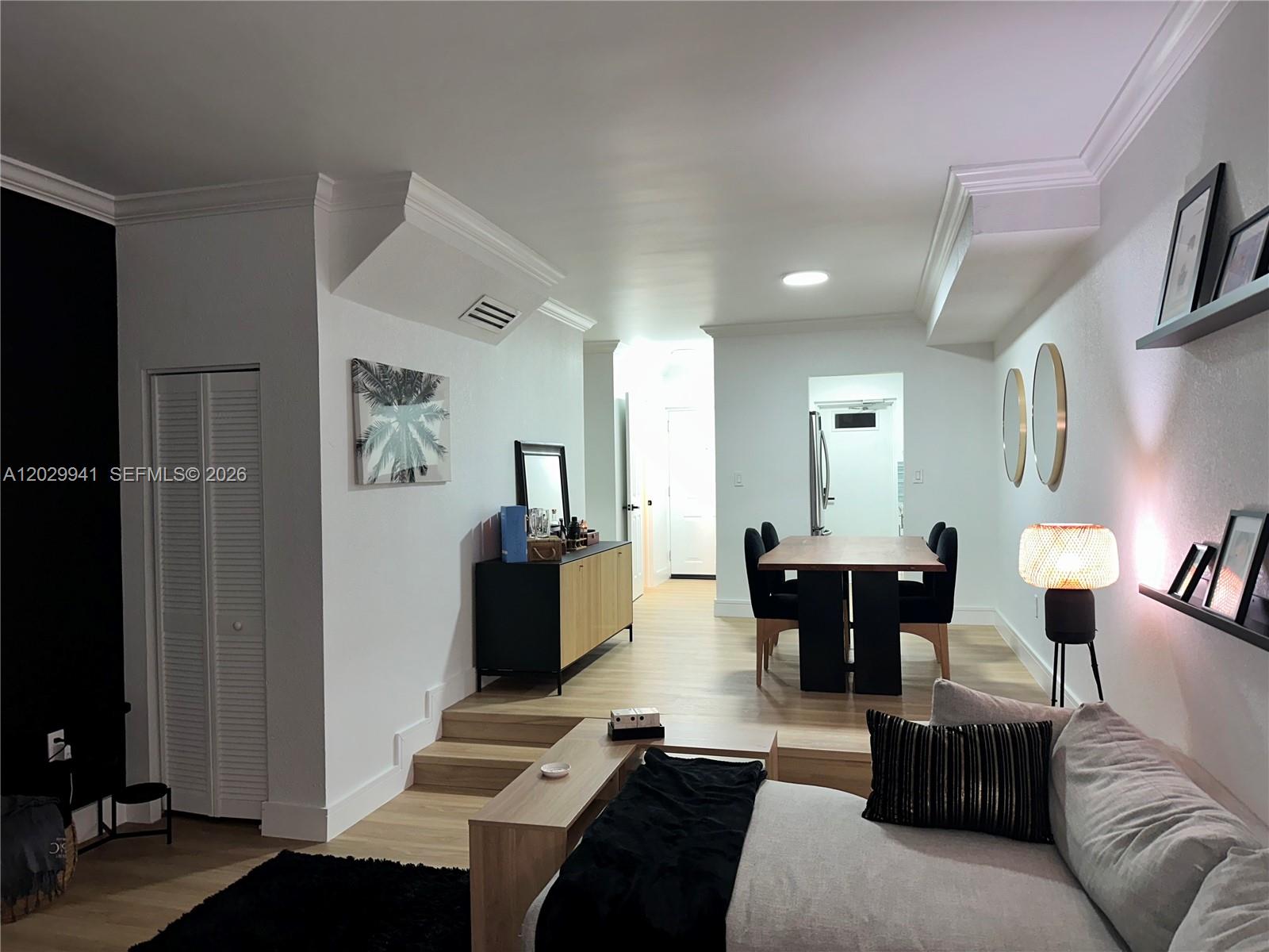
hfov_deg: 71.6
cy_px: 476
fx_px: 880
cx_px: 634
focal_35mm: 24
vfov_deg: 56.8
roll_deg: +0.9
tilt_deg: -0.3
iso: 100
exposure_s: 1/29
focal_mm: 6.86
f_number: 1.78
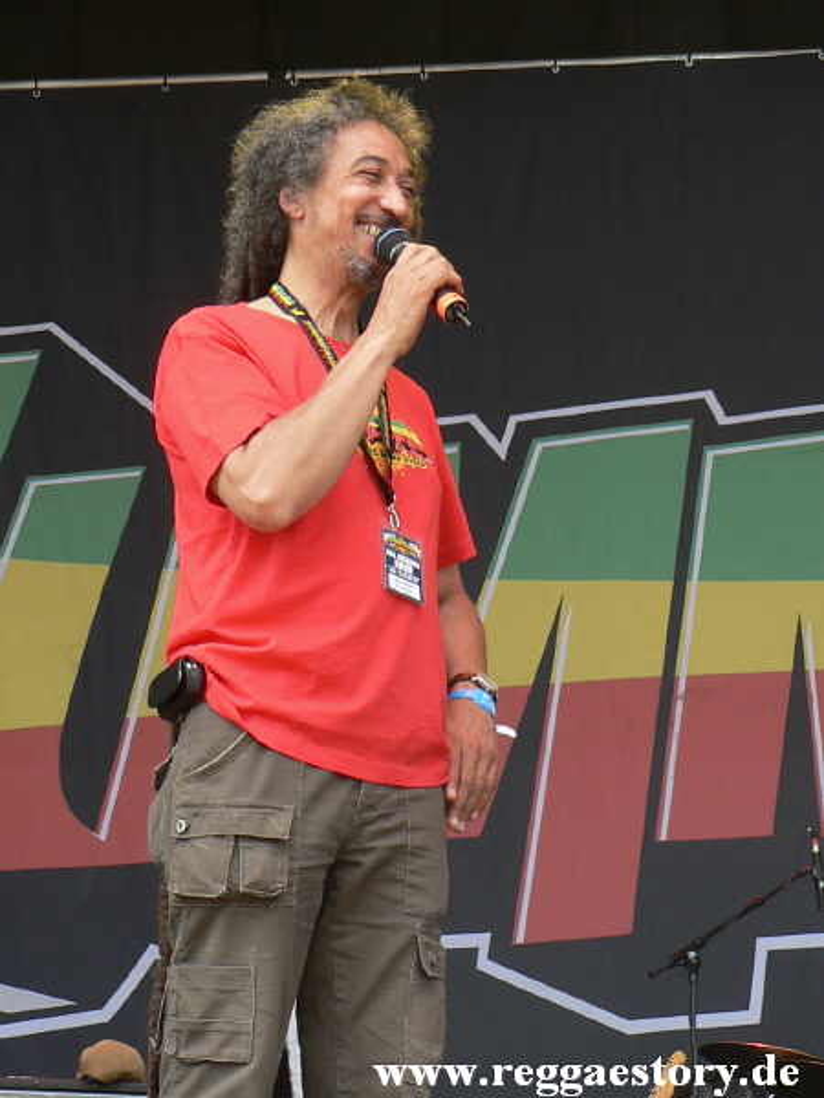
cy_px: 549
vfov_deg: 27.0
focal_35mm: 72
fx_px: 2285
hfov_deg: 20.4
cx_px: 412
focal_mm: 12.4
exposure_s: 1/125
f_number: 4
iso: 64
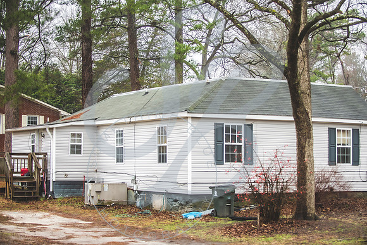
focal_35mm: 74
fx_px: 751
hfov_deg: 27.5
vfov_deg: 18.5
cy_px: 122
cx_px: 189
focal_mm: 70
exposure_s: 1/200
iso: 200
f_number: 2.8
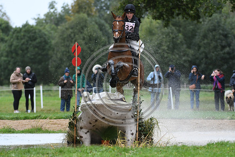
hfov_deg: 6.5
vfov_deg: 4.4
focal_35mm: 315
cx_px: 118
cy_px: 78
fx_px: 2057
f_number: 4.5
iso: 1000
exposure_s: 1/1250
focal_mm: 210
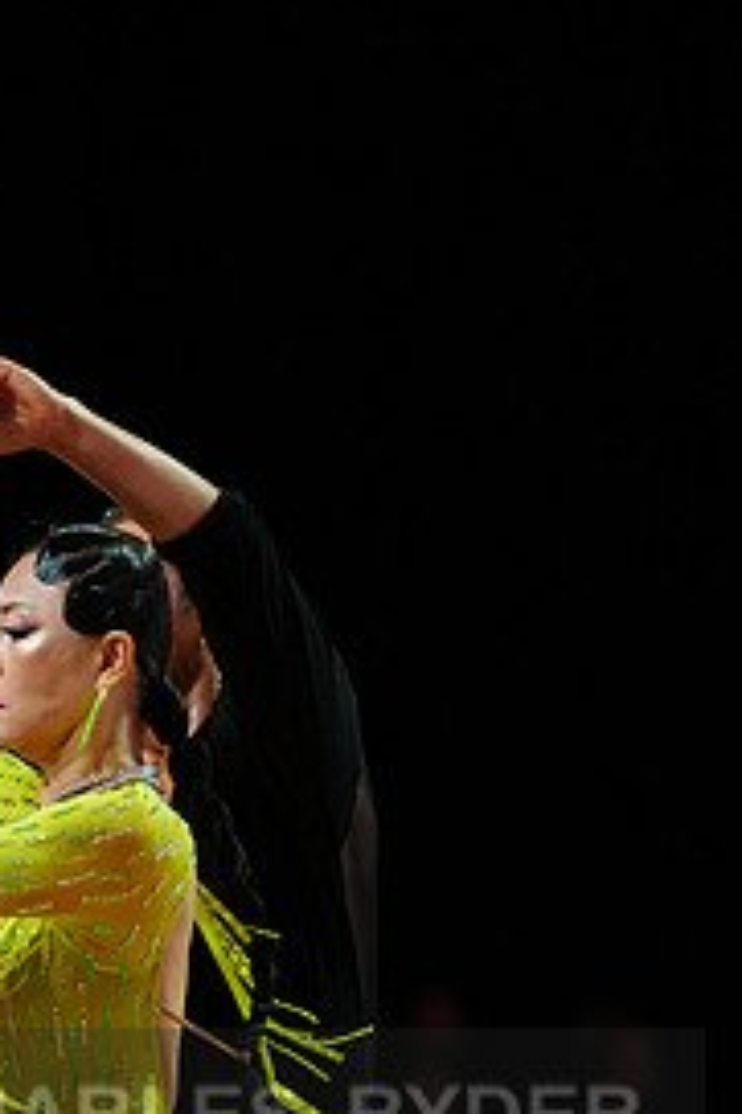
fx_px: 13217
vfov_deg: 4.8
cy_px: 1167
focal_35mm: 427
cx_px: 141
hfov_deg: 3.2
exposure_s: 1/400
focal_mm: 200
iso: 500
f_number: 2.8
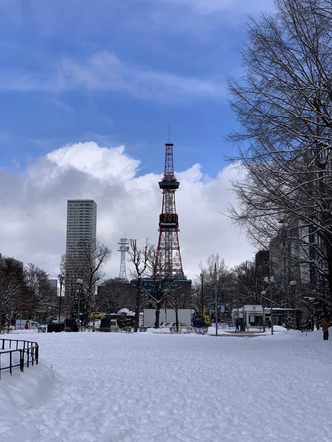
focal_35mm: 52
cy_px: 221
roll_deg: +0.5
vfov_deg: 36.8
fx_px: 665
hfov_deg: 28.0
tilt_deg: +9.9
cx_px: 166
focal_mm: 6
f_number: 2.4
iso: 16
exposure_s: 1/1776
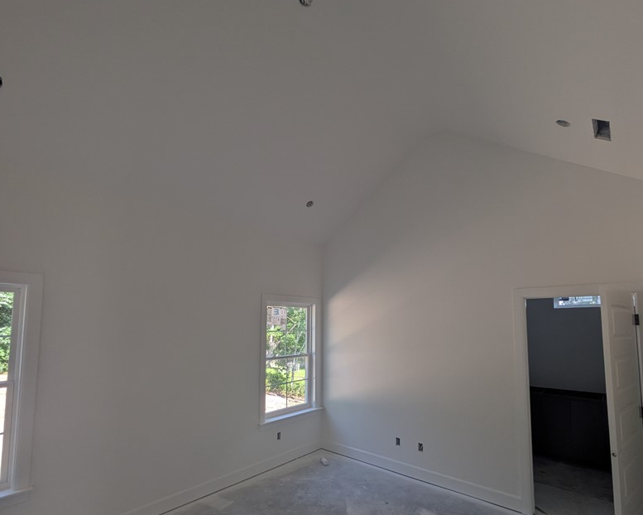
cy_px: 296
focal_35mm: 18
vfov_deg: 73.4
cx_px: 325
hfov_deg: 86.4
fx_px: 343
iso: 47
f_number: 2.2
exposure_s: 1/127
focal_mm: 1.83
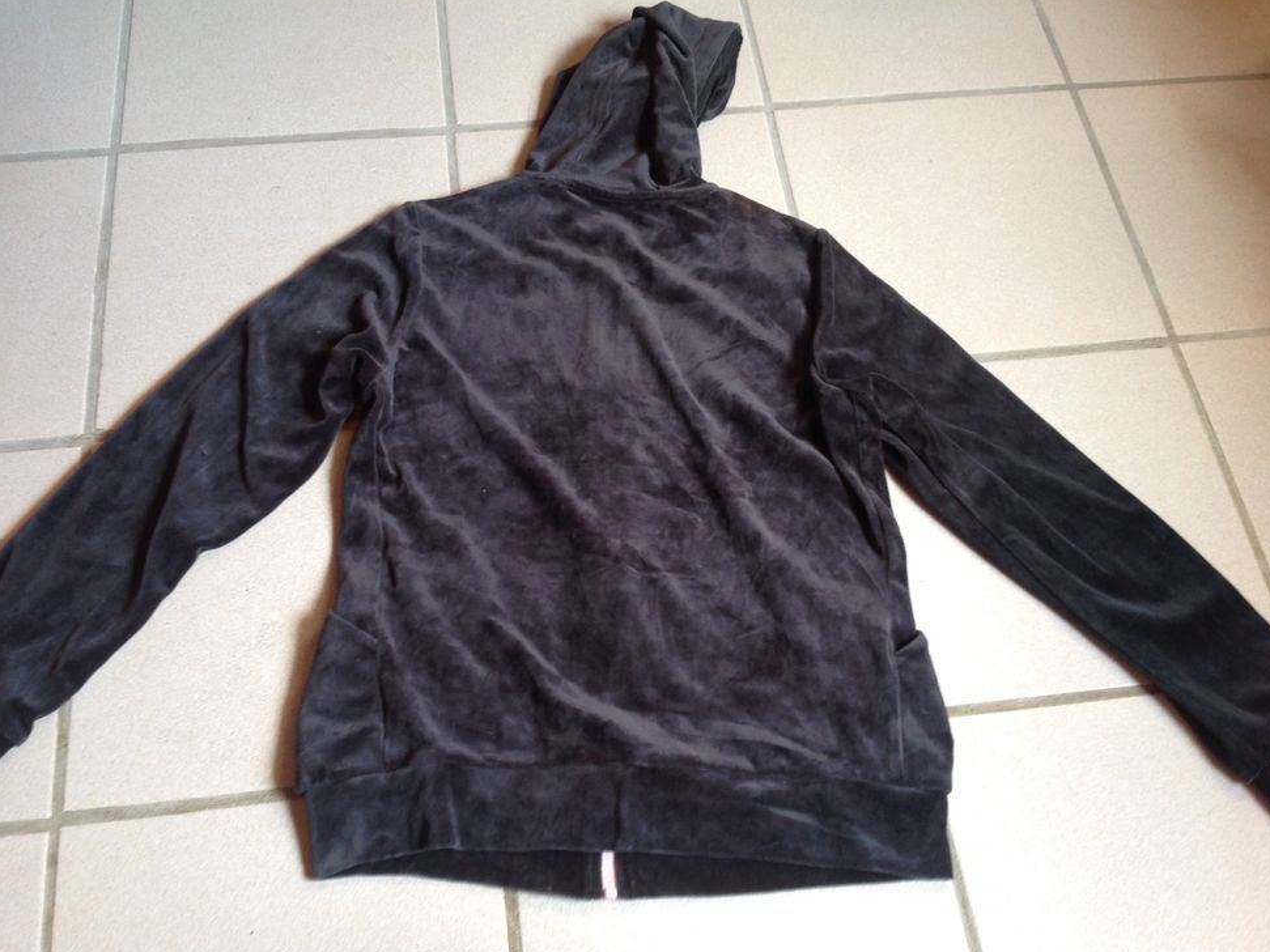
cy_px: 482
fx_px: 1321
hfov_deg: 51.4
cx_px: 632
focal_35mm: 36
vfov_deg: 39.6
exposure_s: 1/15
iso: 100
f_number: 2.4
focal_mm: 4.28
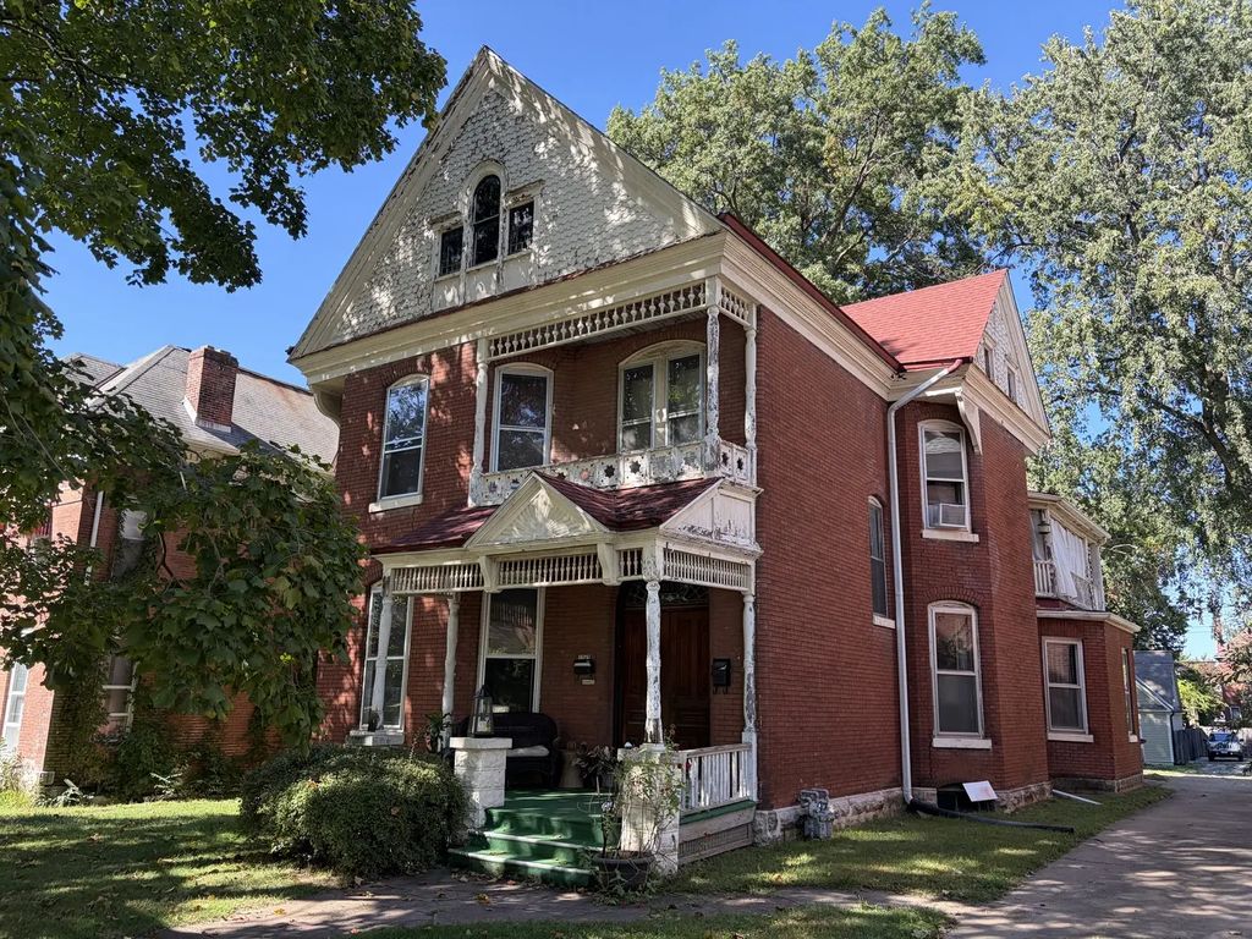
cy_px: 470
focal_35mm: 26
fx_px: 940
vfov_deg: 53.1
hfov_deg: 67.3
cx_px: 626
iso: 64
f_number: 1.6
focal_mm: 5.96
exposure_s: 1/660
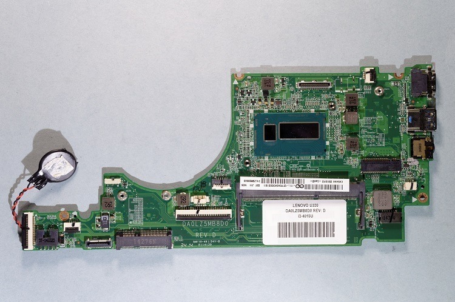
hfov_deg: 42.4
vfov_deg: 28.9
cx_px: 228
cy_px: 151
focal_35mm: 46
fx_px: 587
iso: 100
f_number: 8
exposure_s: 1/6
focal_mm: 31
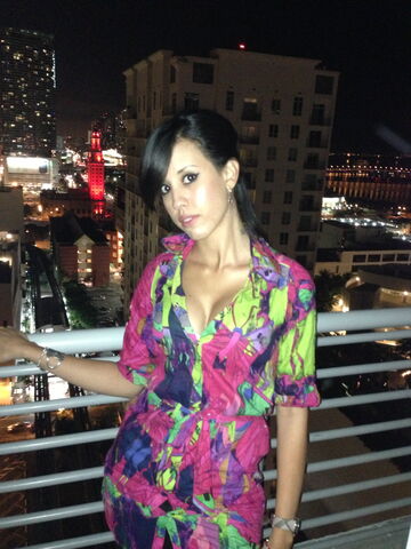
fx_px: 522
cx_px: 206
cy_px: 274
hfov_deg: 42.9
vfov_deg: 55.4
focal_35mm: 33
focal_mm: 4.13
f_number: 2.4
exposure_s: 1/16
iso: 800
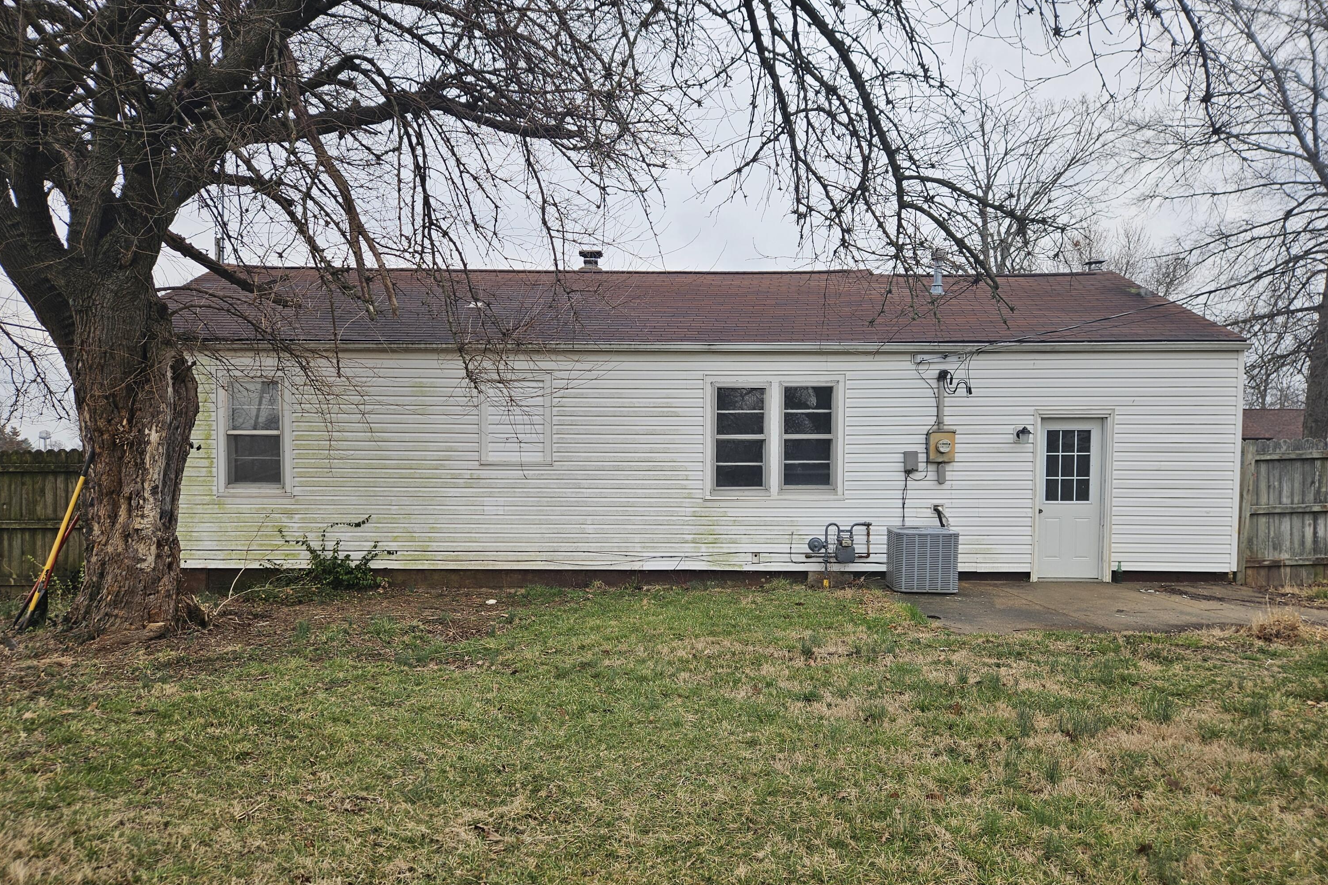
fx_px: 885
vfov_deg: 53.0
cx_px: 665
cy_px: 498
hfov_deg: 73.7
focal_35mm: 24
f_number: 1.8
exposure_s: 1/392
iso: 25
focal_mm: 5.4
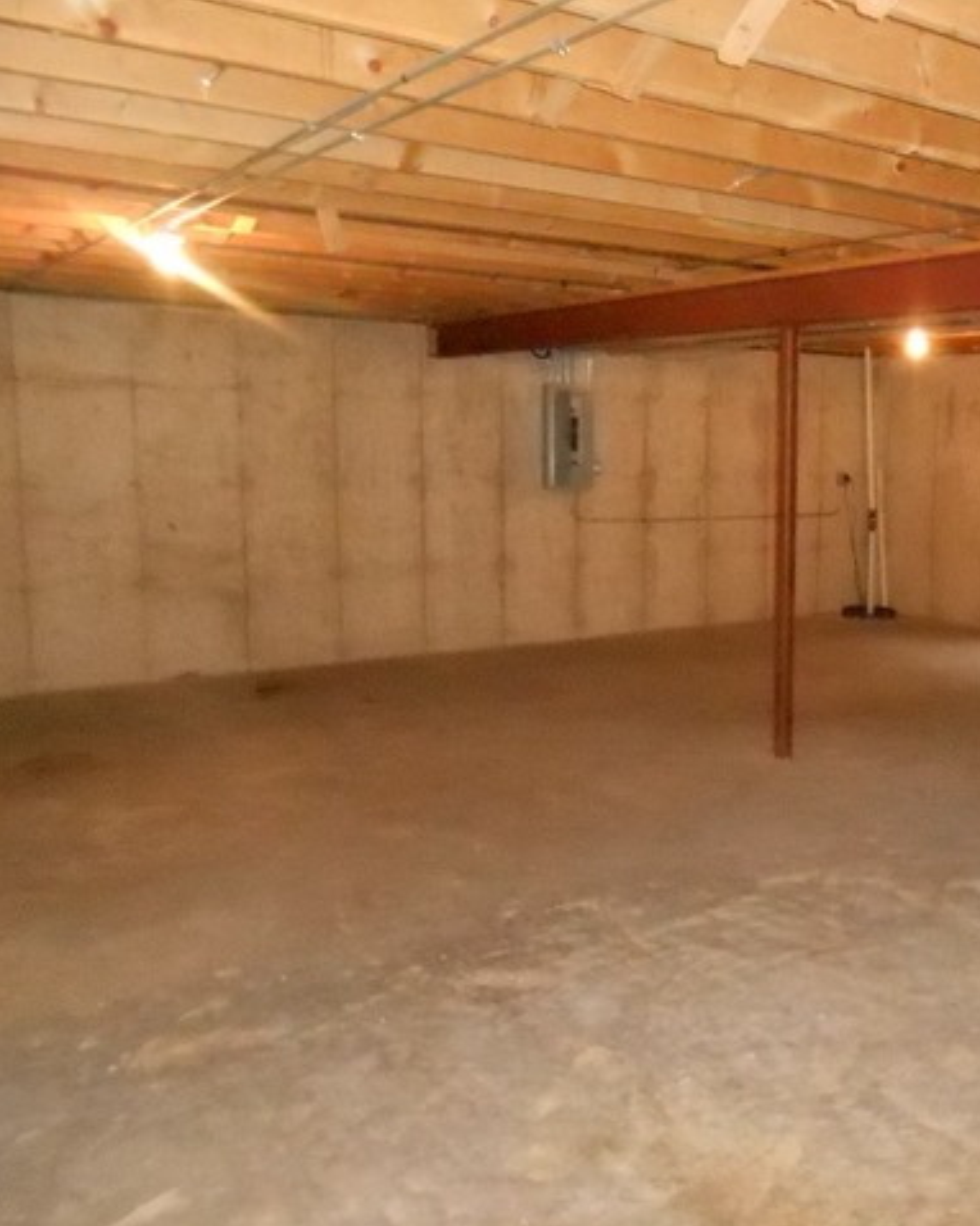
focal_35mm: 34
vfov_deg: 52.9
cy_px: 613
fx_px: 1233
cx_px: 795
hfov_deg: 41.3
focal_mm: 4.6
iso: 1600
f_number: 3.5
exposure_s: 1/25
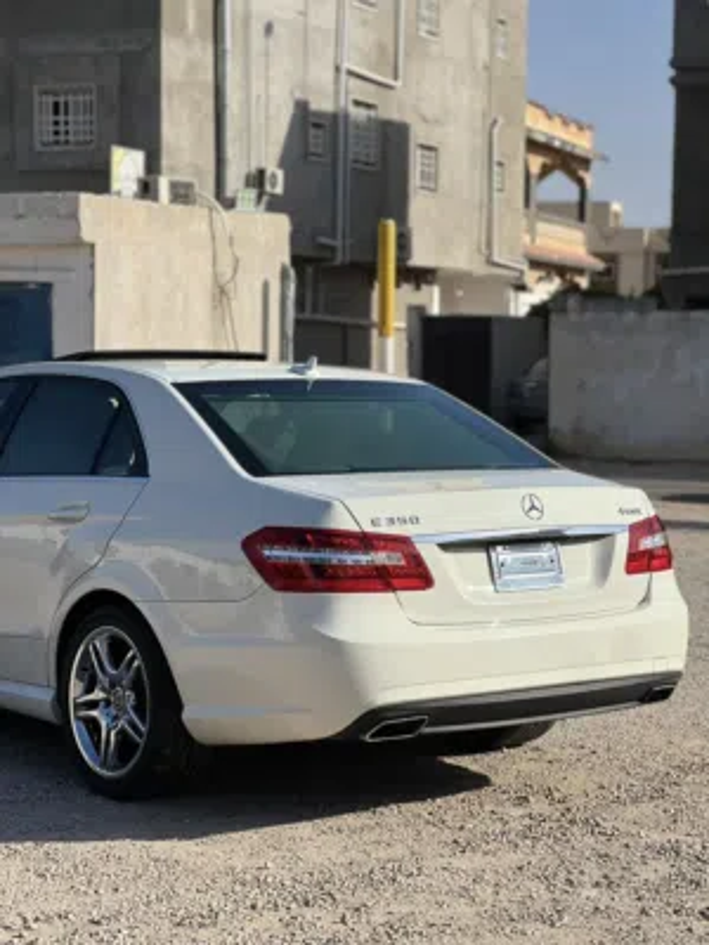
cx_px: 354
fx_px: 2103
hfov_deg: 19.1
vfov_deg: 25.3
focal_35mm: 77
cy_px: 472
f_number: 2.8
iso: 32
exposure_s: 1/1908
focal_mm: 9
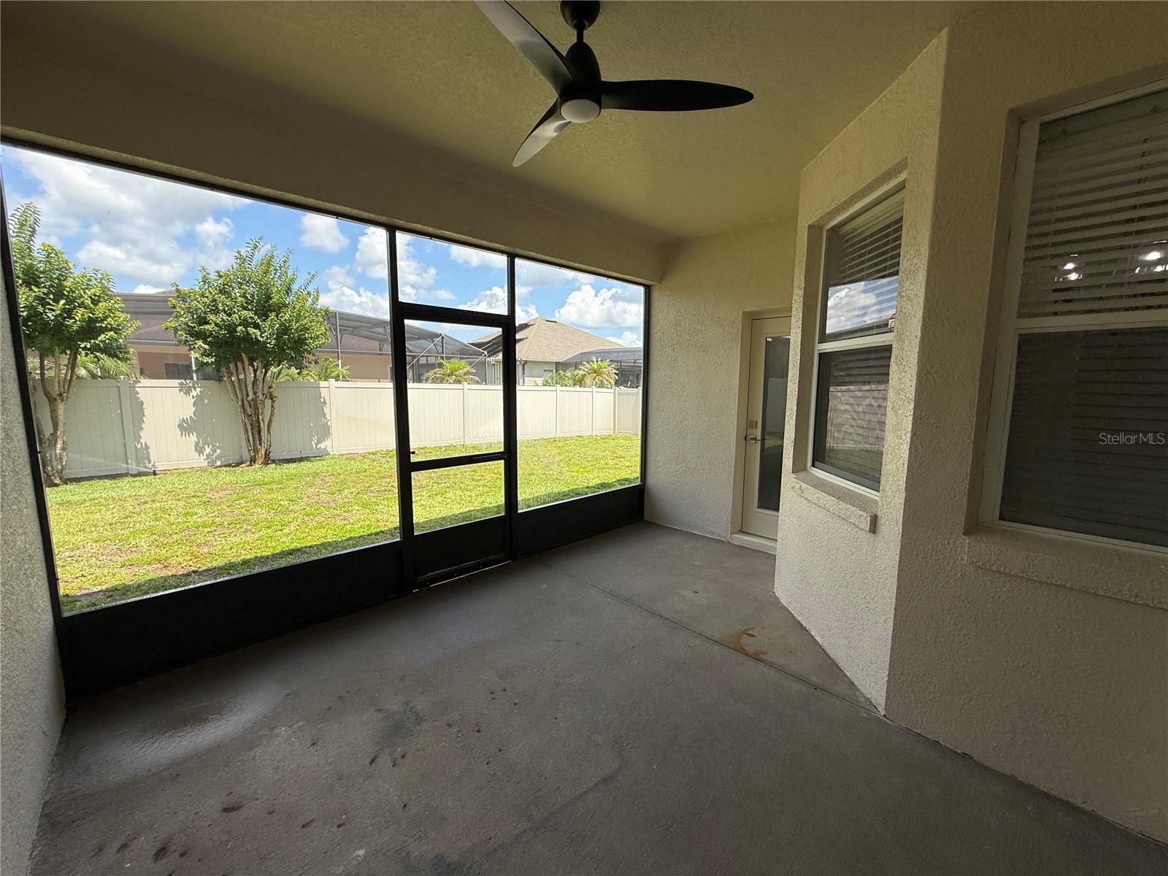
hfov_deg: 102.1
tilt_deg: -6.1
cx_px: 584
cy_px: 438
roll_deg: +0.8
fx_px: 472
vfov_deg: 85.7
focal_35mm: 14
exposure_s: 1/686
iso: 50
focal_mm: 2.22
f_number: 2.2
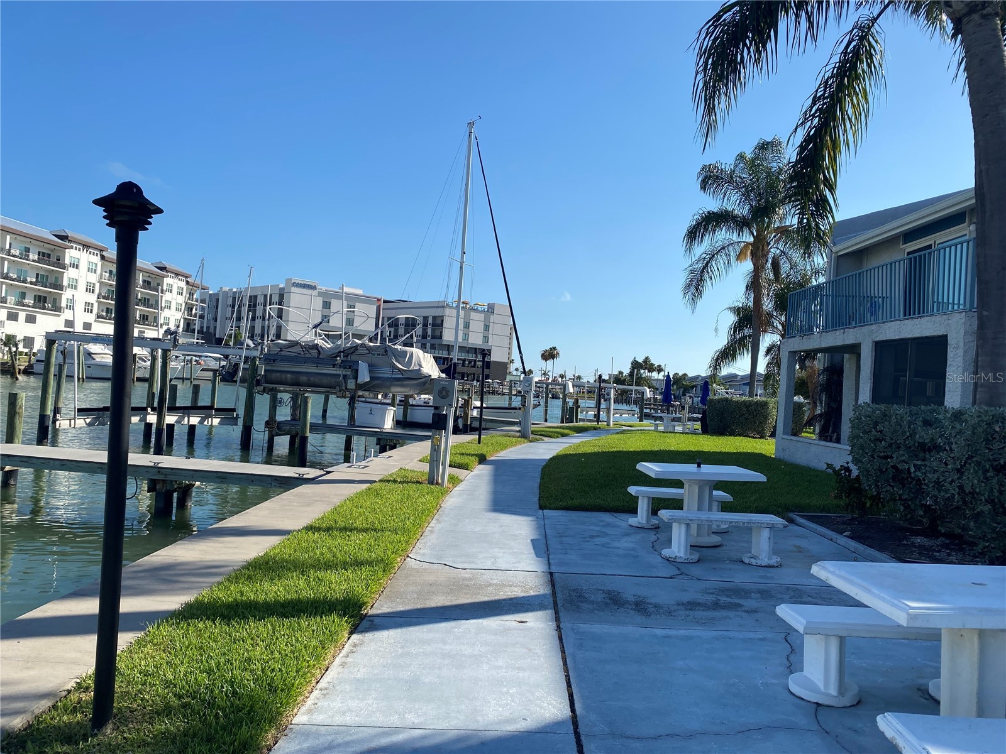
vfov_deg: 53.1
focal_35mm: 26
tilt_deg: +2.6
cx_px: 503
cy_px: 377
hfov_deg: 67.3
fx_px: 756
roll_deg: -4.3
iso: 32
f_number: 1.8
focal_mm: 4.25
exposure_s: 1/3205
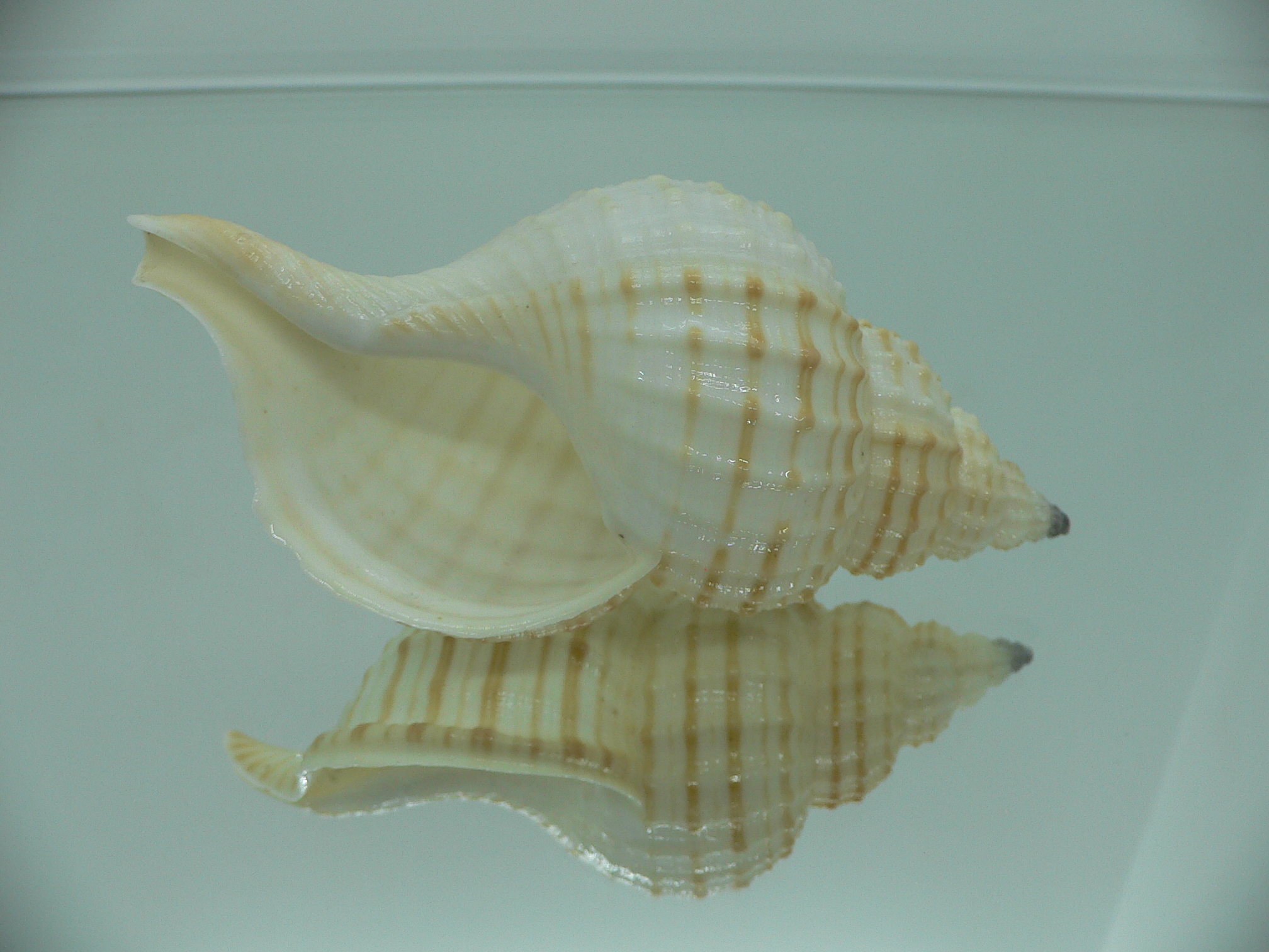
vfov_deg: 40.7
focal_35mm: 35
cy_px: 476
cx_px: 634
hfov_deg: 52.6
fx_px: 1283
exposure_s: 1/60
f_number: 2.8
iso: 80
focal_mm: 4.6
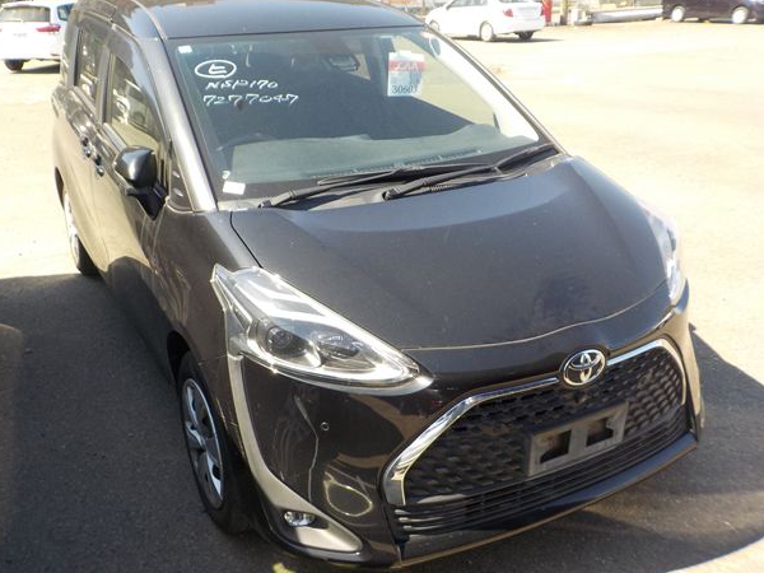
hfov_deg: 56.8
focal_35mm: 32
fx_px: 706
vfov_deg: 44.2
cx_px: 371
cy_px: 278
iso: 125
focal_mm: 4.1
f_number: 3.3
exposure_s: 1/320
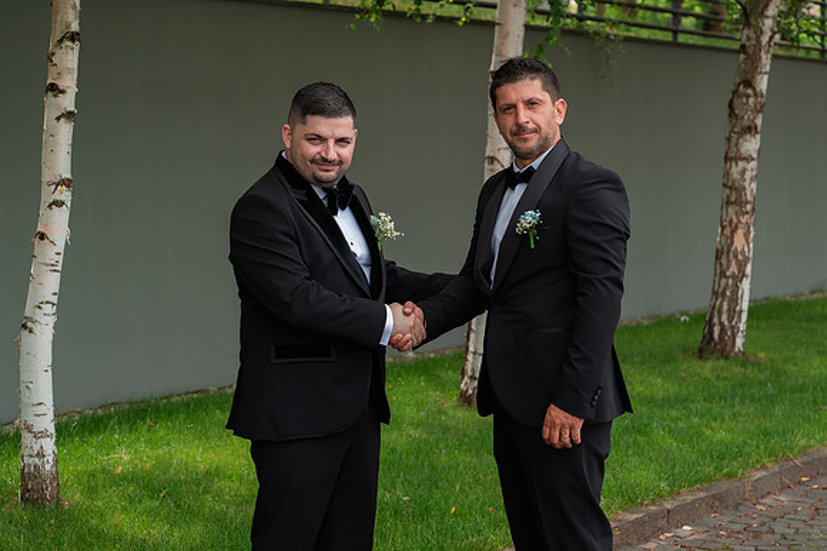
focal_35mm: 77
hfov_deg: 26.4
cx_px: 414
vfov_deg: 17.8
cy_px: 320
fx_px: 1761
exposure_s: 1/400
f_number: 4.5
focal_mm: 66
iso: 200
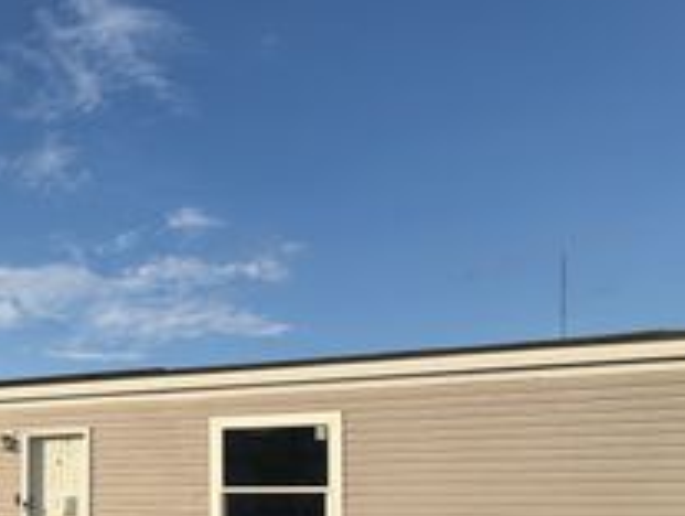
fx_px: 714
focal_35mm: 36
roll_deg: -1.9
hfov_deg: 43.0
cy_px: 499
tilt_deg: +1.6
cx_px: -22
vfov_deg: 36.3
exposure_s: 1/1880
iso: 40
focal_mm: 2.22
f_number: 2.2
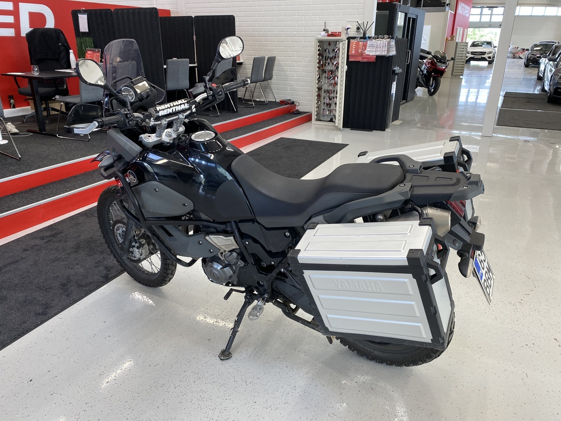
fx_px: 421
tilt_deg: -21.3
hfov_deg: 67.3
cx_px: 280
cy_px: 210
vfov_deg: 53.1
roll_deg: -1.2
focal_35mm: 26
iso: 80
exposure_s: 1/100
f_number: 1.8
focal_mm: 4.25
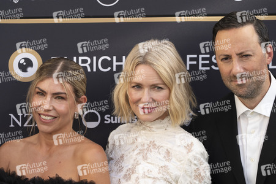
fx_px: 1653
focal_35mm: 216
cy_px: 92
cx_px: 132
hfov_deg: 9.5
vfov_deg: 6.4
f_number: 5.6
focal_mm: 200
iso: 800
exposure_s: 1/400
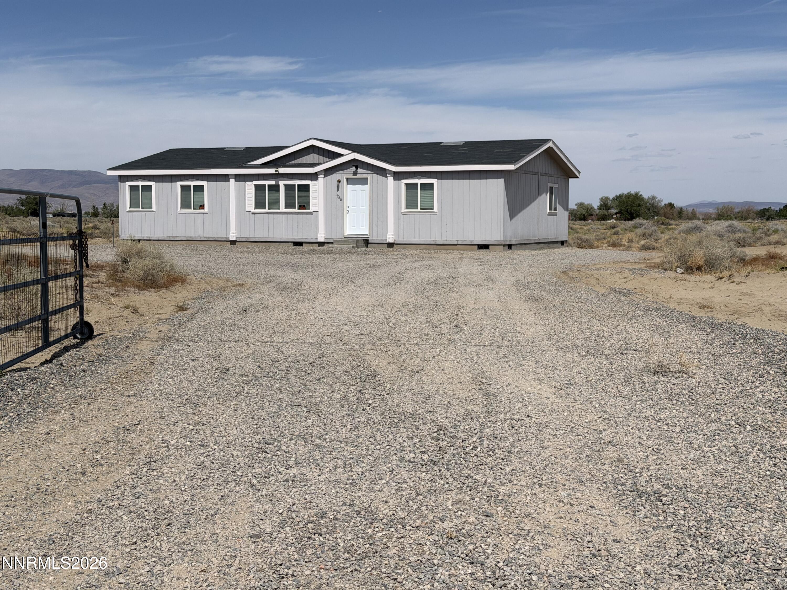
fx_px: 1091
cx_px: 394
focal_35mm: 48
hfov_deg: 39.7
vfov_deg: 30.3
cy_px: 295
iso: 80
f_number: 1.78
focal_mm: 6.76
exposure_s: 1/13333
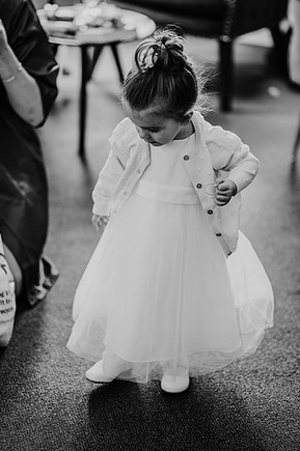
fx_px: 1103
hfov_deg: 15.5
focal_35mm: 88
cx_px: 153
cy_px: 227
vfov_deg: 23.1
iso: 500
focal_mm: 85
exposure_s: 1/160
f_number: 1.8
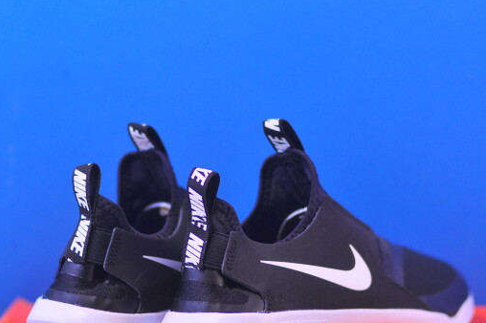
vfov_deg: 11.6
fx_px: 1592
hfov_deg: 17.4
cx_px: 264
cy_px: 172
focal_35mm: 118
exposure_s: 1/320
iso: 250
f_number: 2.2
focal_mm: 50
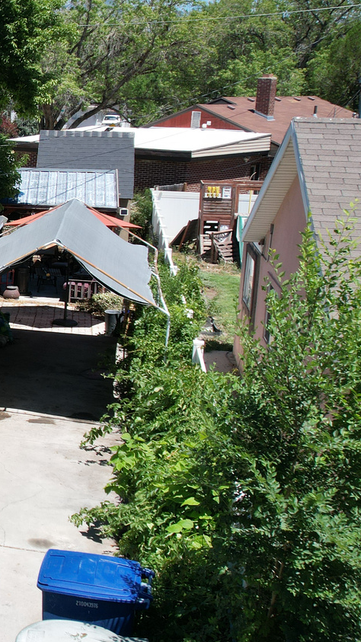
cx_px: -259
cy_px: 280
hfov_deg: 17.8
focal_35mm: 56
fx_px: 953
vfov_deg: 37.2
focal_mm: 8.38
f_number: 2.8
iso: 110
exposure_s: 1/1600
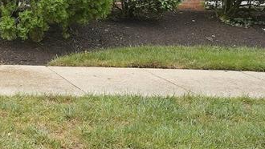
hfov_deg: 25.2
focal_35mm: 64
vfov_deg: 17.3
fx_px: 450
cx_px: -130
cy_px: -62
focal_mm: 14
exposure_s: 1/250
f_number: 5
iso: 250
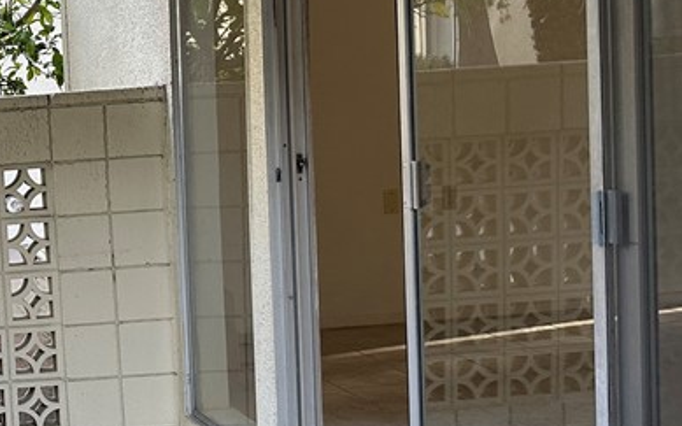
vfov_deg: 19.4
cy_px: 172
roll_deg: +3.2
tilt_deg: -3.0
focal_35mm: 67
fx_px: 1245
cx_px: -181
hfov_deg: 26.5
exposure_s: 1/120
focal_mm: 6.86
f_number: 1.78
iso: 160
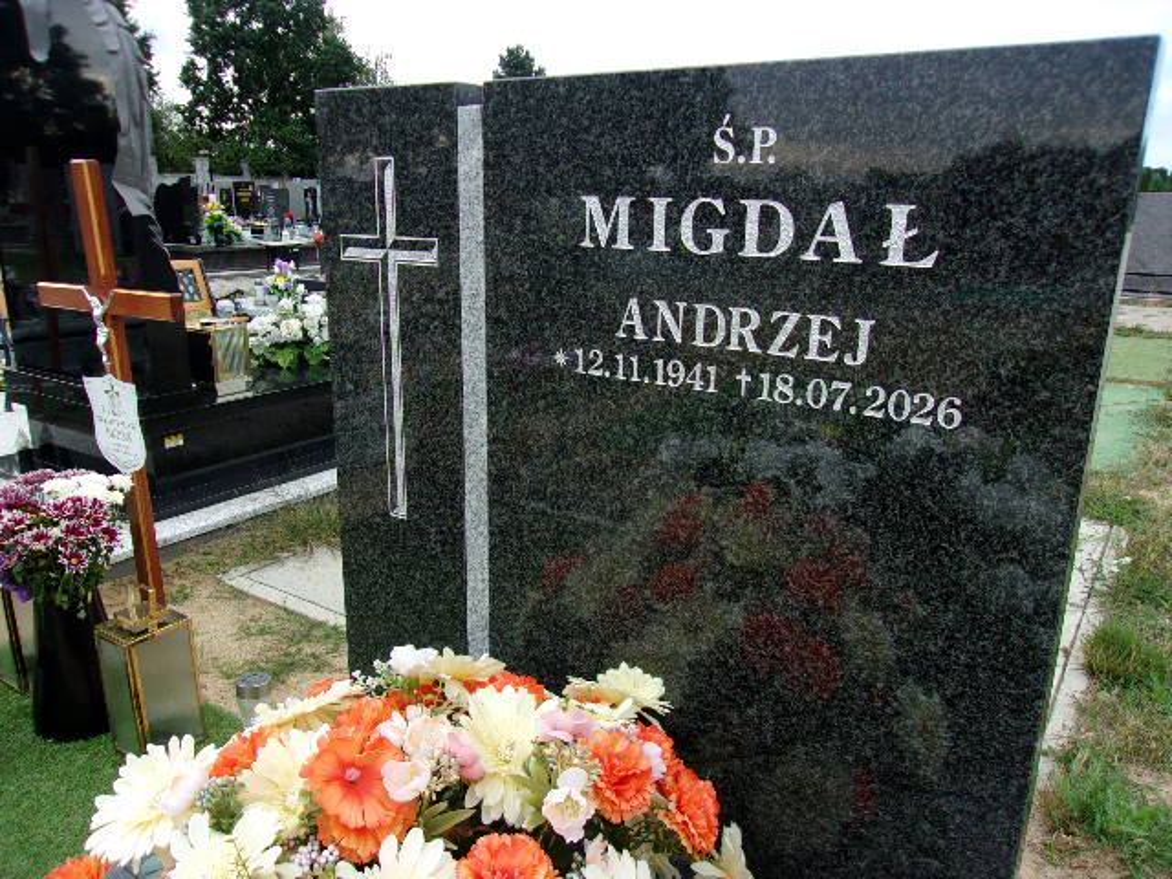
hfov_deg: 65.3
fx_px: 914
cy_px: 440
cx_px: 586
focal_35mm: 27
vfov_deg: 51.4
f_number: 3
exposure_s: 1/340
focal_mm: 4.9
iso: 80
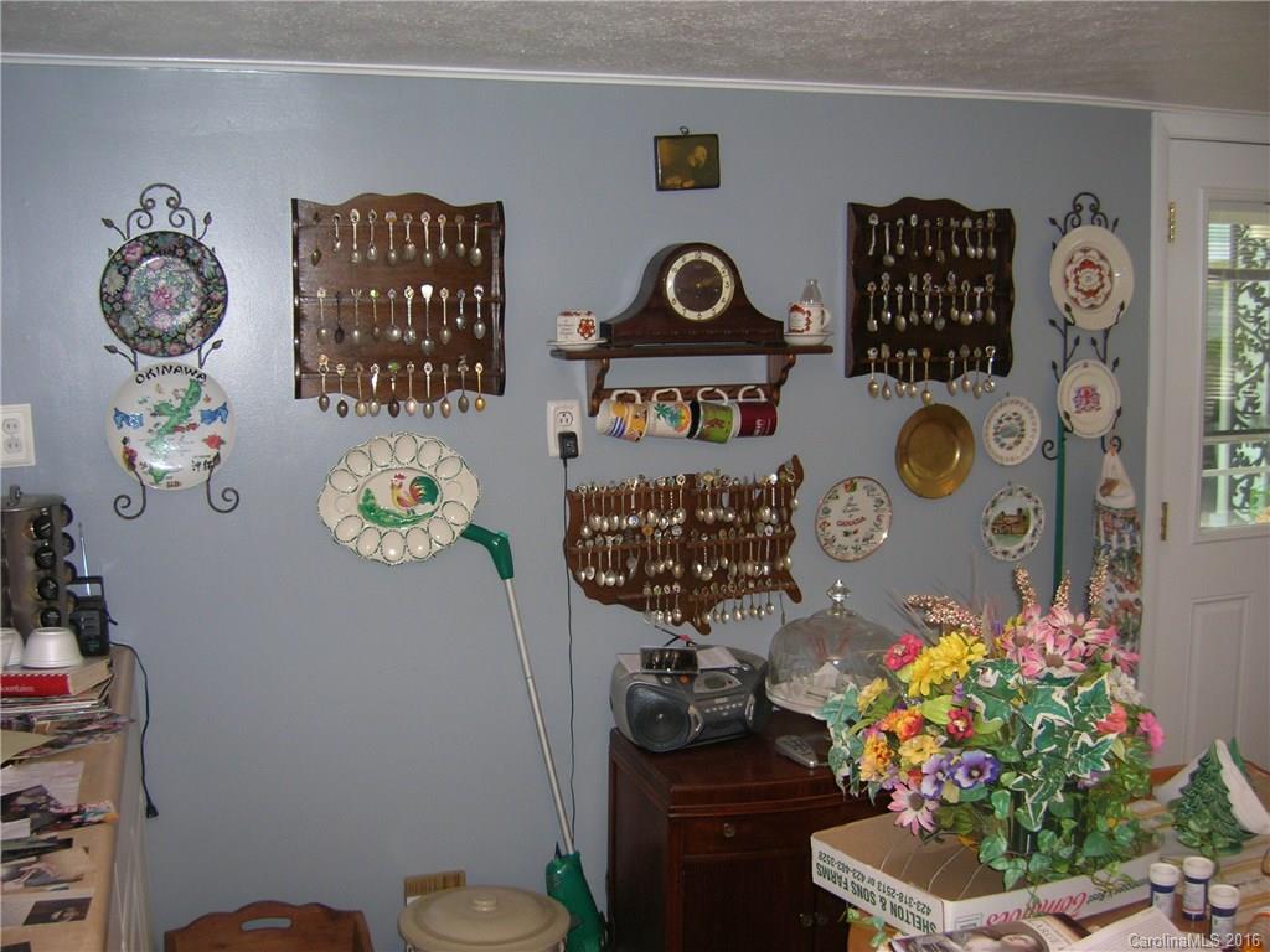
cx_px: 635
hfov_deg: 54.0
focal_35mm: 34
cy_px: 476
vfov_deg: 41.8
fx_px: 1247
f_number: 2.9
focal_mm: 5.7
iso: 78
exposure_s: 1/60.1
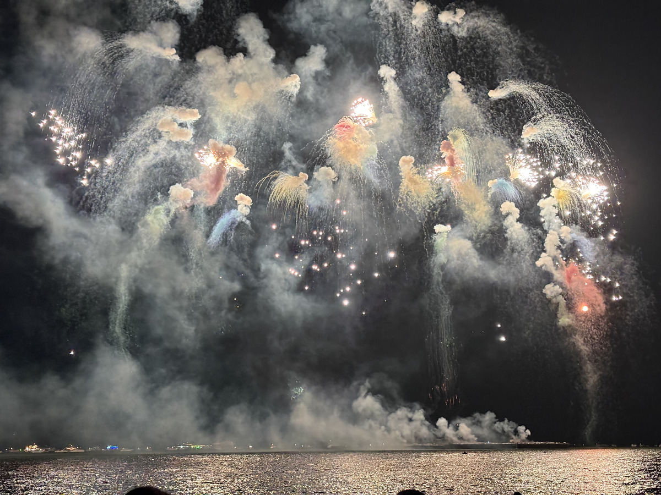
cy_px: 248
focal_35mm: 52
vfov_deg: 28.0
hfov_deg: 36.8
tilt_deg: +11.5
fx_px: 993
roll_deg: +0.5
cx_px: 330
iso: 320
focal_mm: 5.96
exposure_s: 1/34
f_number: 1.6
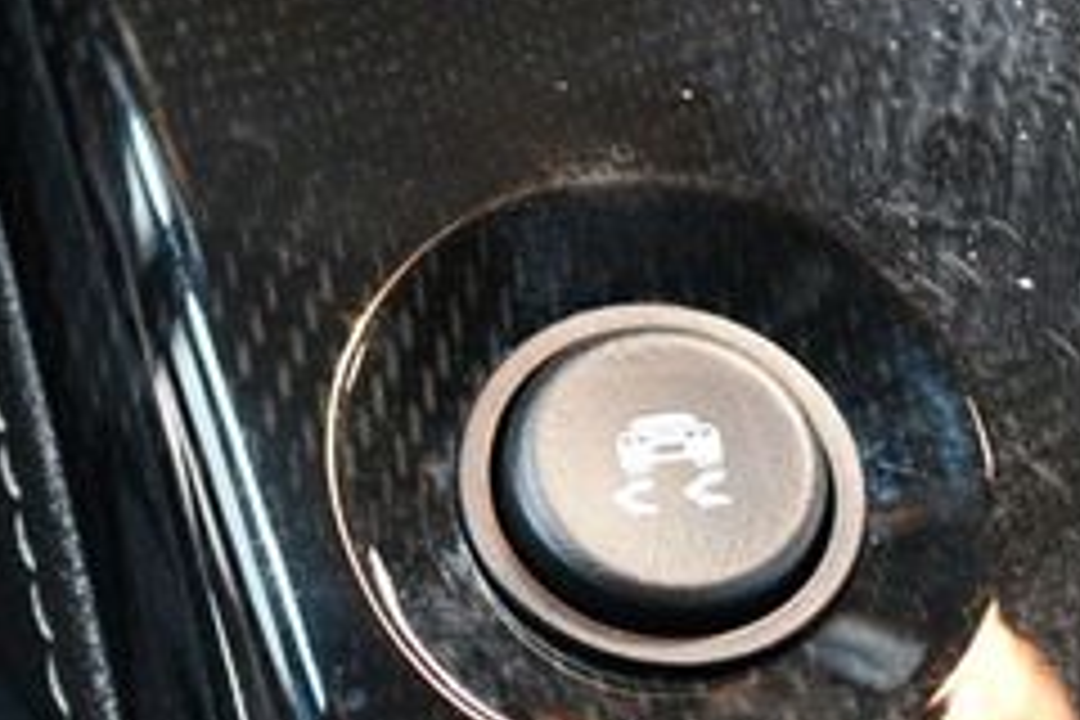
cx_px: 423
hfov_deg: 25.3
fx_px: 2400
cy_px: 562
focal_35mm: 80
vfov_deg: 16.9
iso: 9000
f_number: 3.8
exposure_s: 1/60
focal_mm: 20
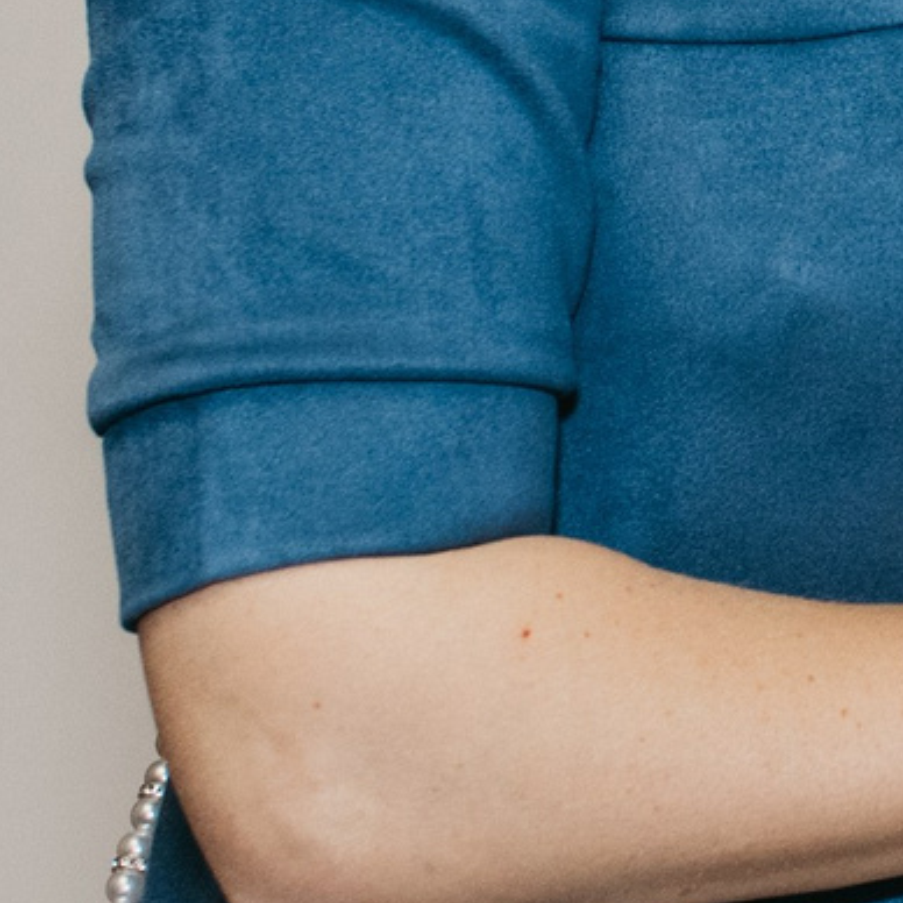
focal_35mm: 206
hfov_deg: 8.0
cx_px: 2011
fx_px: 6080
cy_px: -76
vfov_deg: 8.4
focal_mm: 35
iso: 400
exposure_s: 1/160
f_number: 4
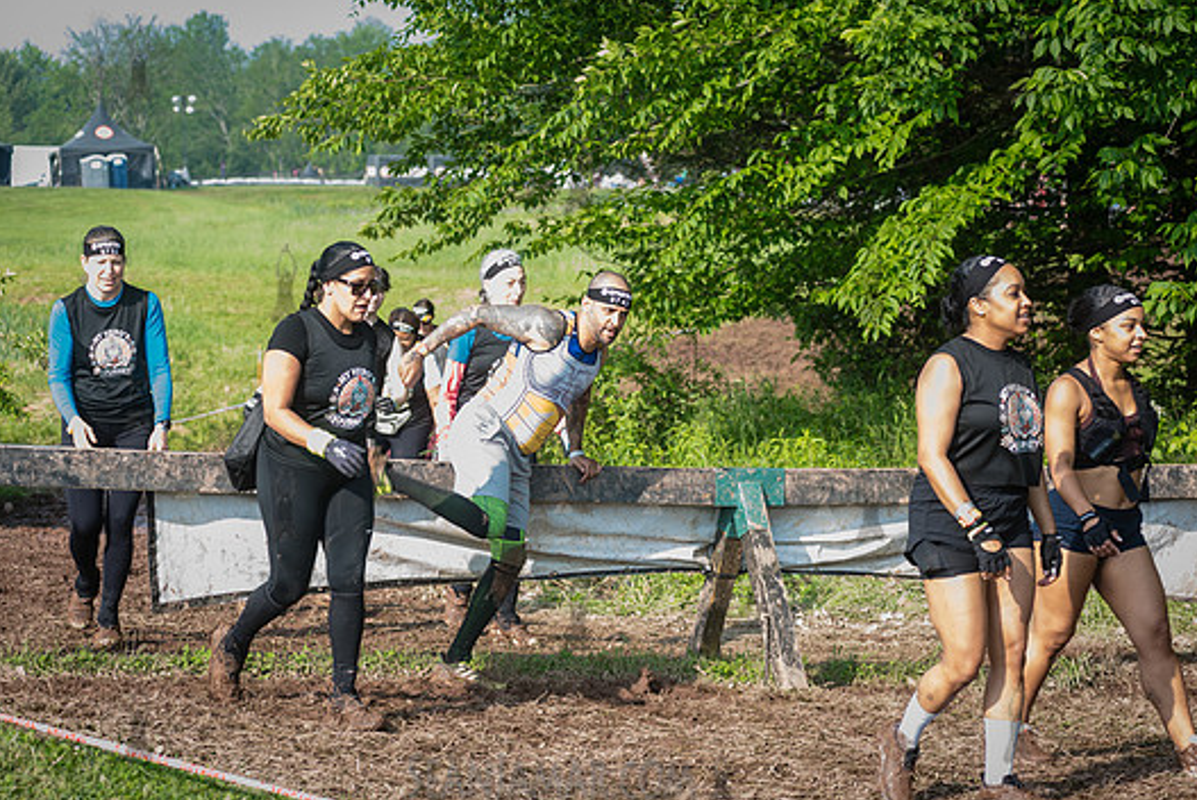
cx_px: 577
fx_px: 2927
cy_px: 392
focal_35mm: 88
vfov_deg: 15.6
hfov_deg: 23.1
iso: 250
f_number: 4.5
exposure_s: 1/200
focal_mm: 80
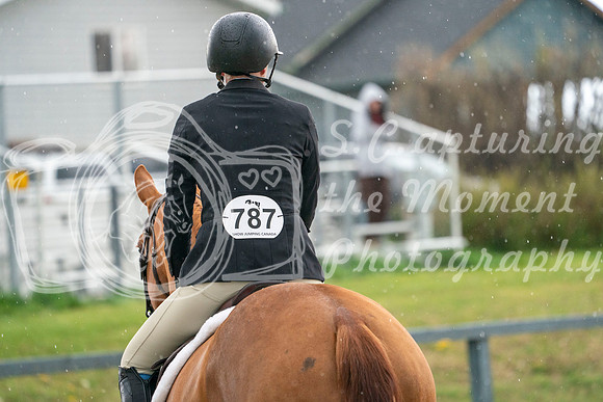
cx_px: 302
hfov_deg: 6.9
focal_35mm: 300
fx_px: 5026
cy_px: 201
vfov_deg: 4.6
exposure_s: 1/1250
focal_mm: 300
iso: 3200
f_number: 5.6
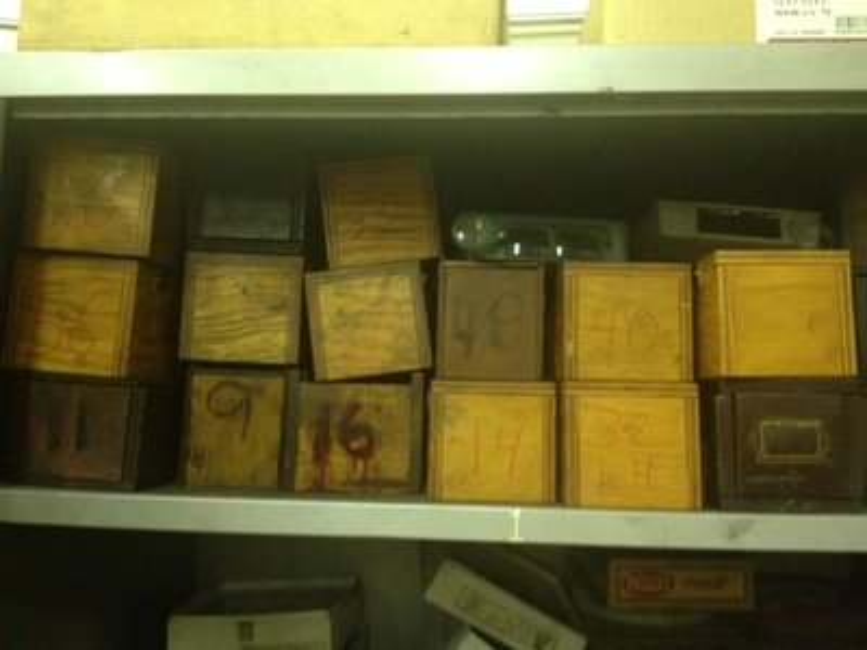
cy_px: 325
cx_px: 434
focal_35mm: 35
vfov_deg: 40.7
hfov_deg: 52.6
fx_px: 877
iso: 250
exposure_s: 1/20
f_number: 2.4
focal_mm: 4.28
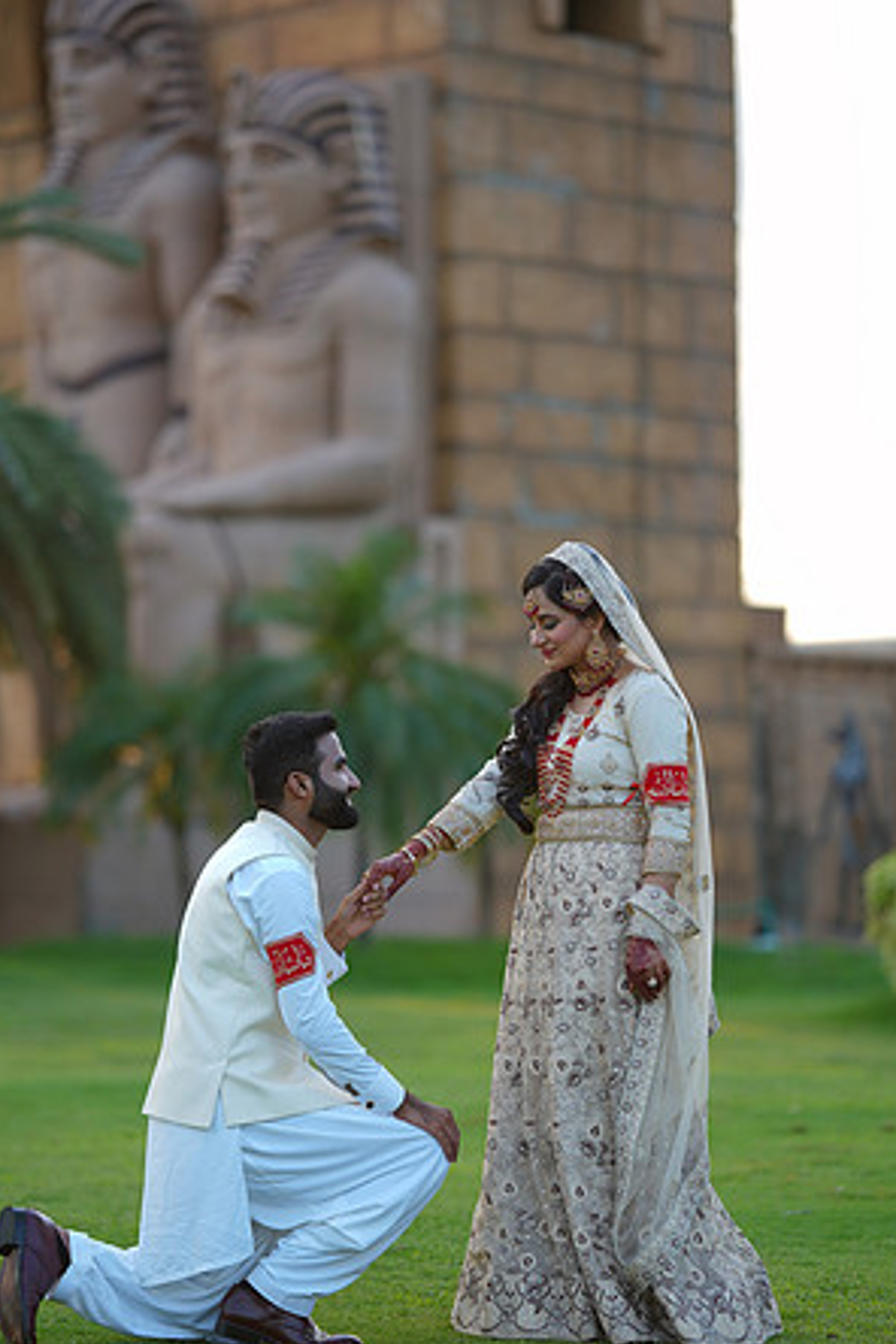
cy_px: 733
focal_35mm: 111
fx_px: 4144
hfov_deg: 12.3
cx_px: 404
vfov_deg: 18.4
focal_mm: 85
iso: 64
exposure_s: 1/500
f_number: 1.4
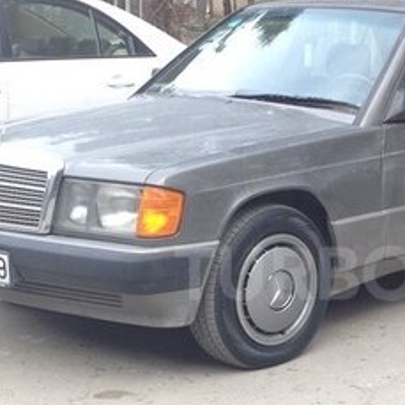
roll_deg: +0.0
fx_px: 1178
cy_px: 273
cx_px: 355
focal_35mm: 89
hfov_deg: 19.2
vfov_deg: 19.4
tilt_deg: -13.5
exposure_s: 1/172
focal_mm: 4.28
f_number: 2.4
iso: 50
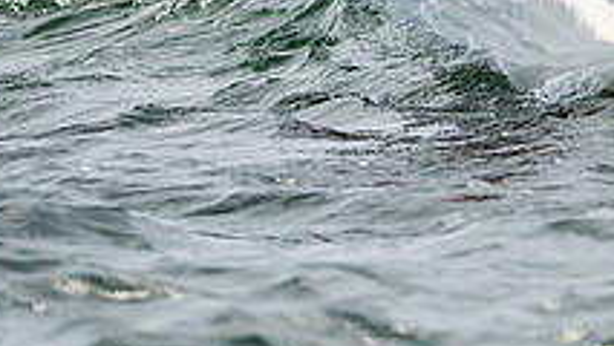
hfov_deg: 1.7
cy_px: -186
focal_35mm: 1284
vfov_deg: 0.9
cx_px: 608
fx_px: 20912
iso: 400
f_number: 4.5
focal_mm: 300
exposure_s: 1/5000
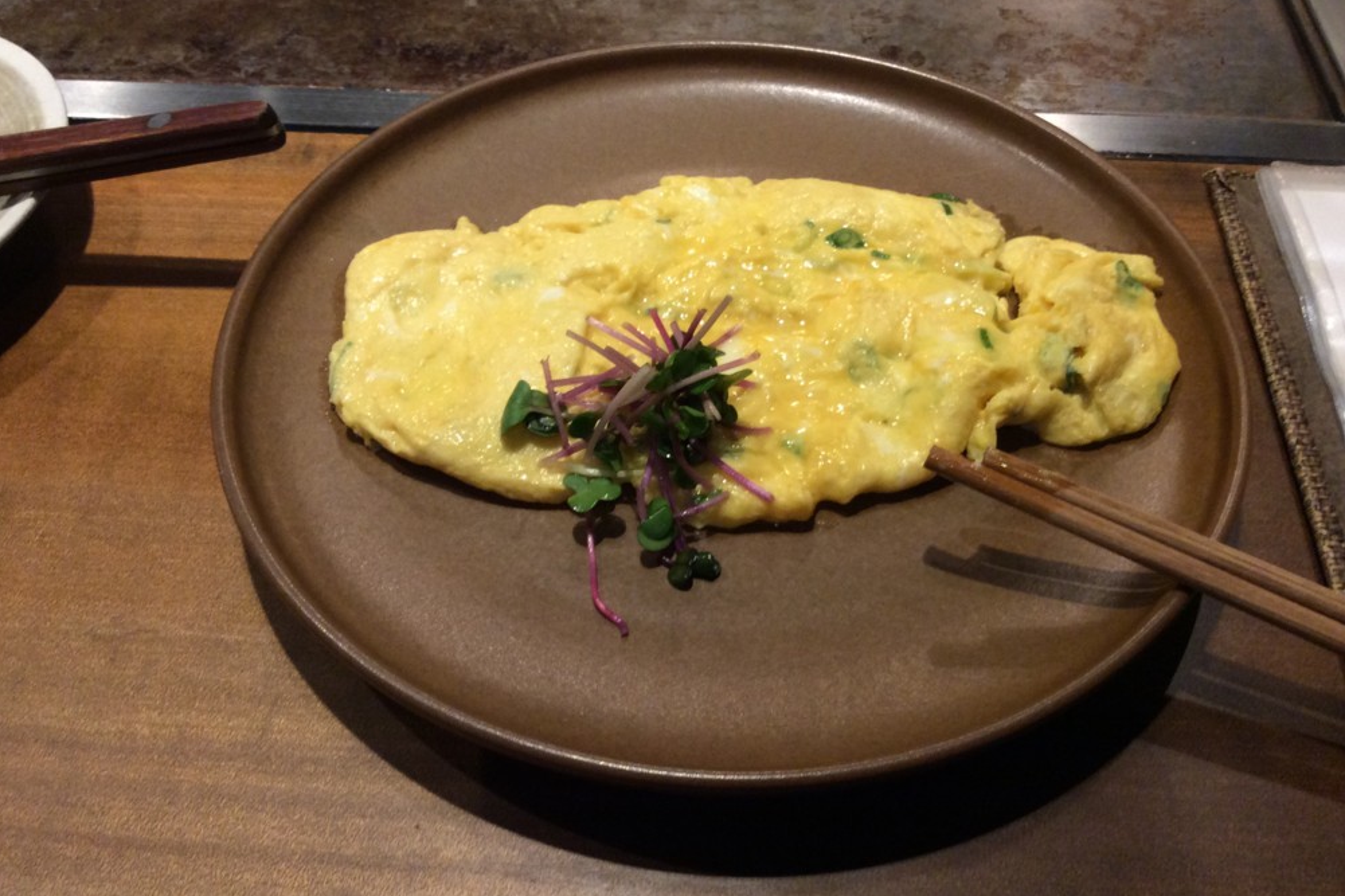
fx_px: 1270
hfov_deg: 55.8
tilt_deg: -49.5
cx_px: 680
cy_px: 447
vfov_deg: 38.9
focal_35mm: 34
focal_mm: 3.3
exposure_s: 1/24
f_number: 2.4
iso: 100
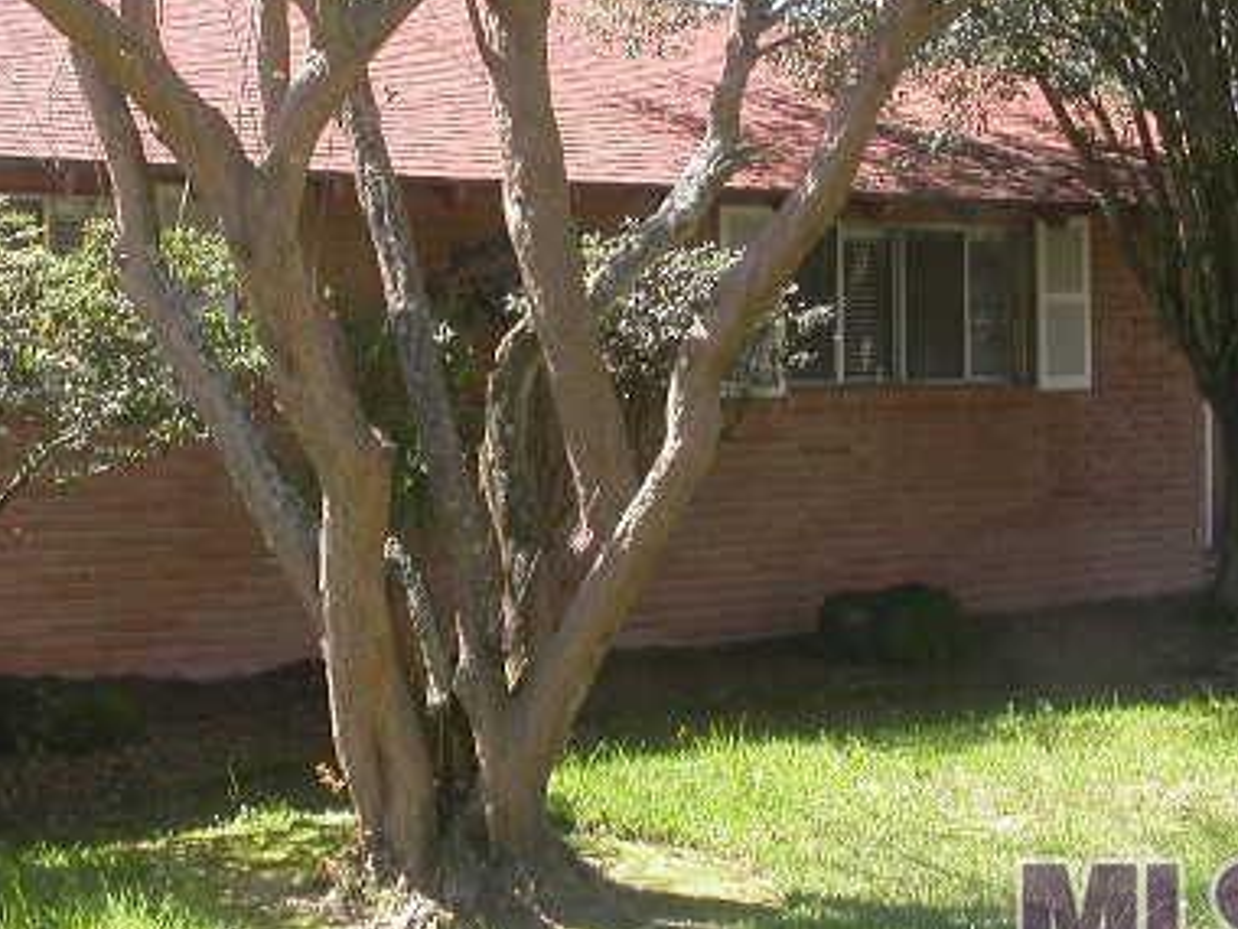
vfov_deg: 22.8
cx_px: 459
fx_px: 2289
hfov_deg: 30.1
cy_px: 267
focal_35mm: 64
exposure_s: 1/131
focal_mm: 7.85
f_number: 4.7
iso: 100
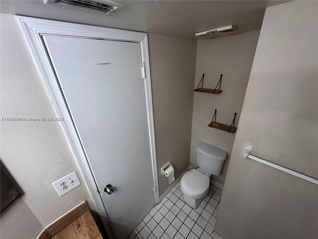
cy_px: 120
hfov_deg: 102.1
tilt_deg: -24.7
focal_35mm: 14
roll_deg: +2.6
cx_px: 159
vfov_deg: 85.7
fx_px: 129
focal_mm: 2.22
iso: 125
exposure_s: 1/120
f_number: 2.2
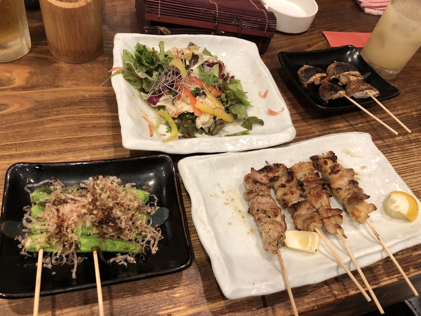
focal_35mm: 28
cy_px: 158
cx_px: 210
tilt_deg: -51.4
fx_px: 341
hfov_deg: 63.4
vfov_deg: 49.7
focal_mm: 3.99
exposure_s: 1/15
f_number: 1.8
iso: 50
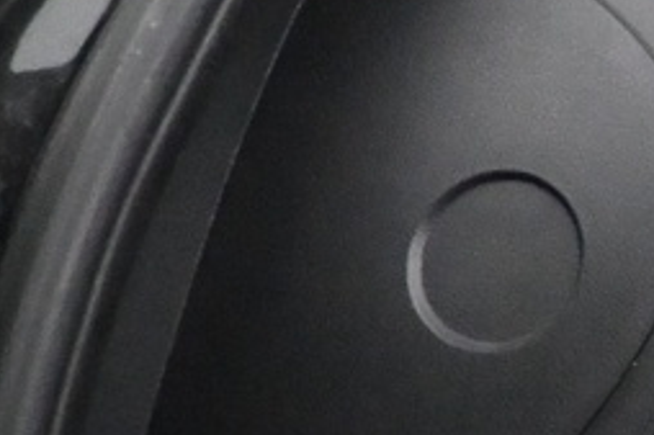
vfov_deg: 9.0
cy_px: 239
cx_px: 1653
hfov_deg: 11.0
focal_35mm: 153
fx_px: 2778
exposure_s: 1/60
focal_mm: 16
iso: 5600
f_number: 3.5
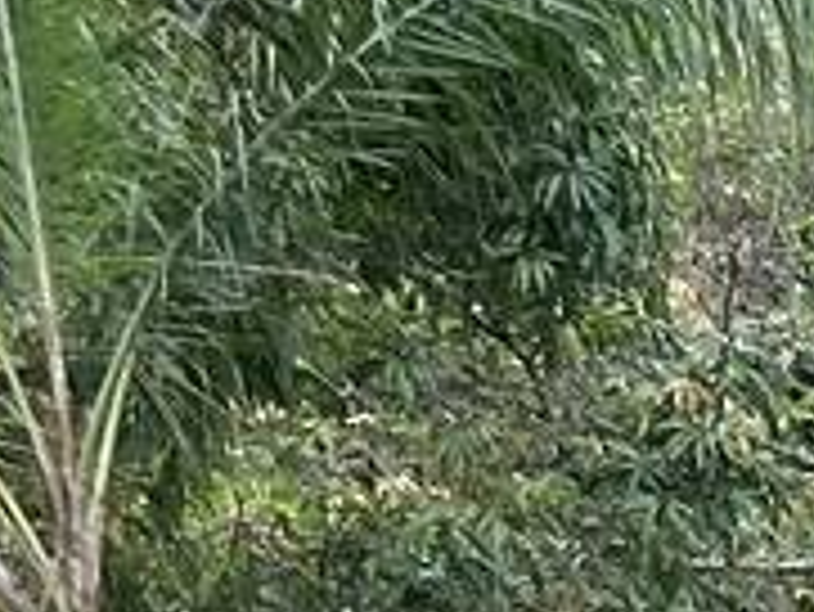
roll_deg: +2.6
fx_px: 4871
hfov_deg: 7.4
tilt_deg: -13.4
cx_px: 3031
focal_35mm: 207
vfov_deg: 6.3
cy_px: 2142
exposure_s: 1/327
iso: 32
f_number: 1.8
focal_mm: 4.25
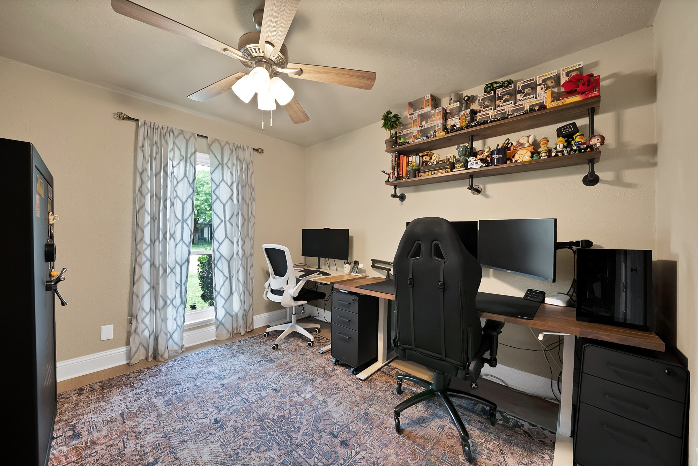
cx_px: 349
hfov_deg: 112.6
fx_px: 233
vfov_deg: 90.1
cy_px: 233
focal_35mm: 12
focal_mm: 12
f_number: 9
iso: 640
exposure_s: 1/4
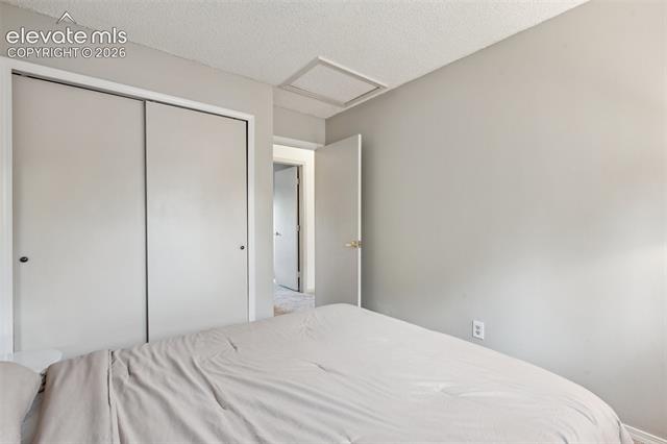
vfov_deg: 73.7
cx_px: 334
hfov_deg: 96.8
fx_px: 296
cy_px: 222
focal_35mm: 16
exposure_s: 1.6
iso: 100
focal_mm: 16
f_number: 9
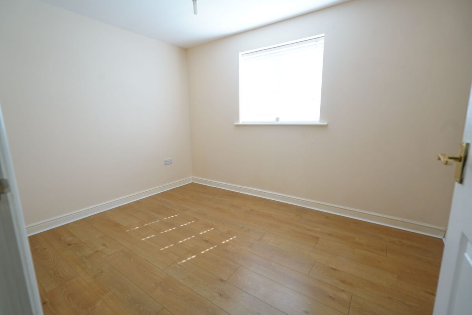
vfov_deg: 73.8
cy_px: 158
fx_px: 210
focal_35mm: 16
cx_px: 236
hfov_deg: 96.7
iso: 500
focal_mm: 16
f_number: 5
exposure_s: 1/50
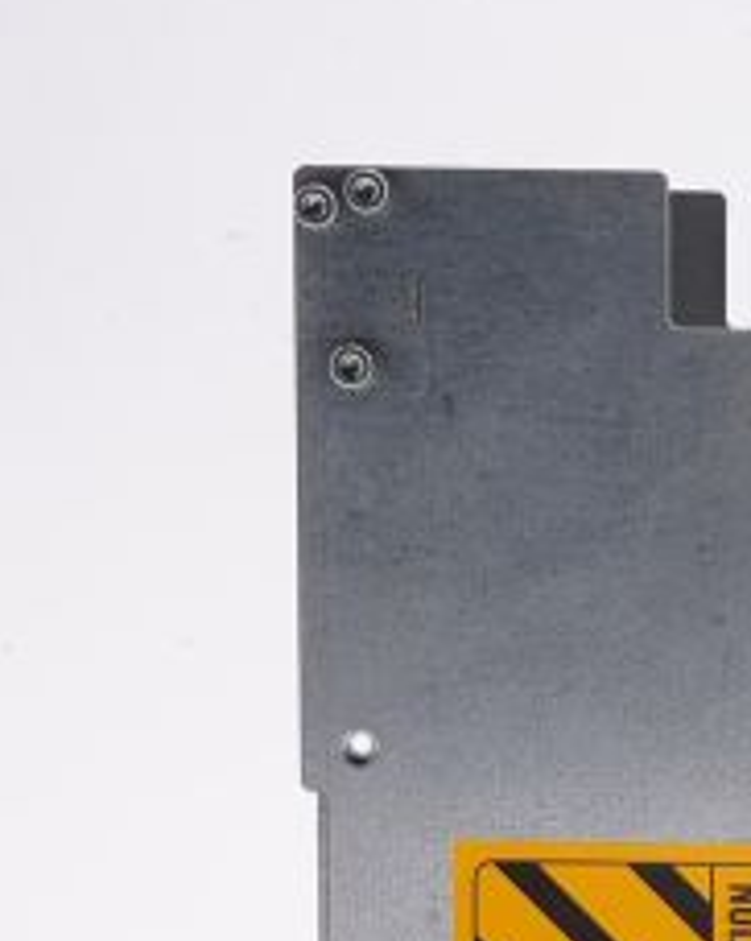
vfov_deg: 13.3
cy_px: 735
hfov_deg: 10.1
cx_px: 1341
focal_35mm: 144
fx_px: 4006
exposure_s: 1/125
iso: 320
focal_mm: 50
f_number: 14
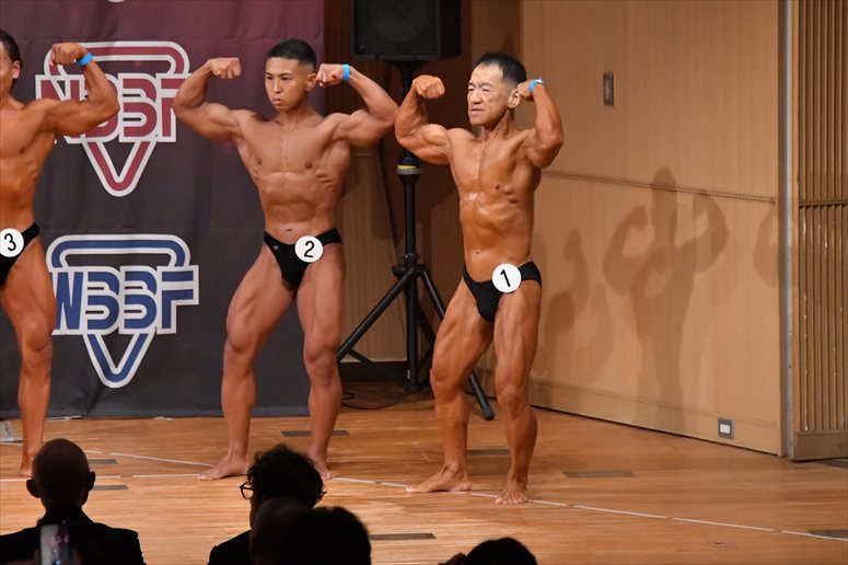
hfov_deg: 7.6
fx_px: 6357
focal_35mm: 270
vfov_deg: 5.1
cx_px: 424
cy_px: 282
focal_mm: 180
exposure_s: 1/400
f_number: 5.6
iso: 9000
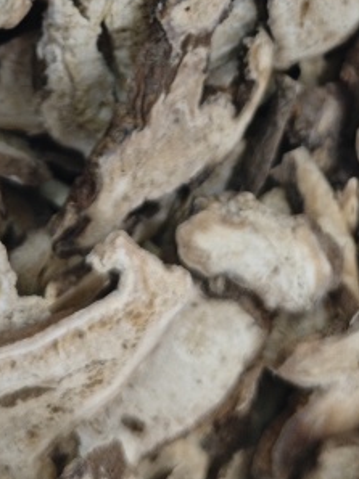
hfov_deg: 17.1
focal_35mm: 86
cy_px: -118
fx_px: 1191
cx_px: 175
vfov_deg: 21.0
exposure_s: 1/100
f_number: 1.6
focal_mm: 5.84
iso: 400
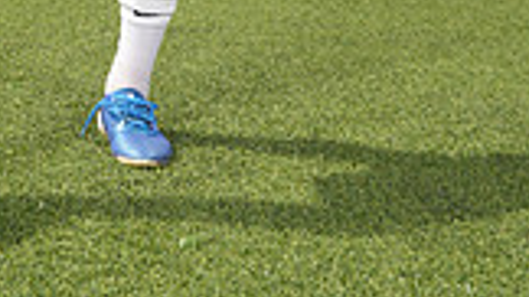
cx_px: 101
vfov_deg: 10.5
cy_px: -421
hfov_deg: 21.3
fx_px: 1388
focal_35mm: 99
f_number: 8
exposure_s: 1/200
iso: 100
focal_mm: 34
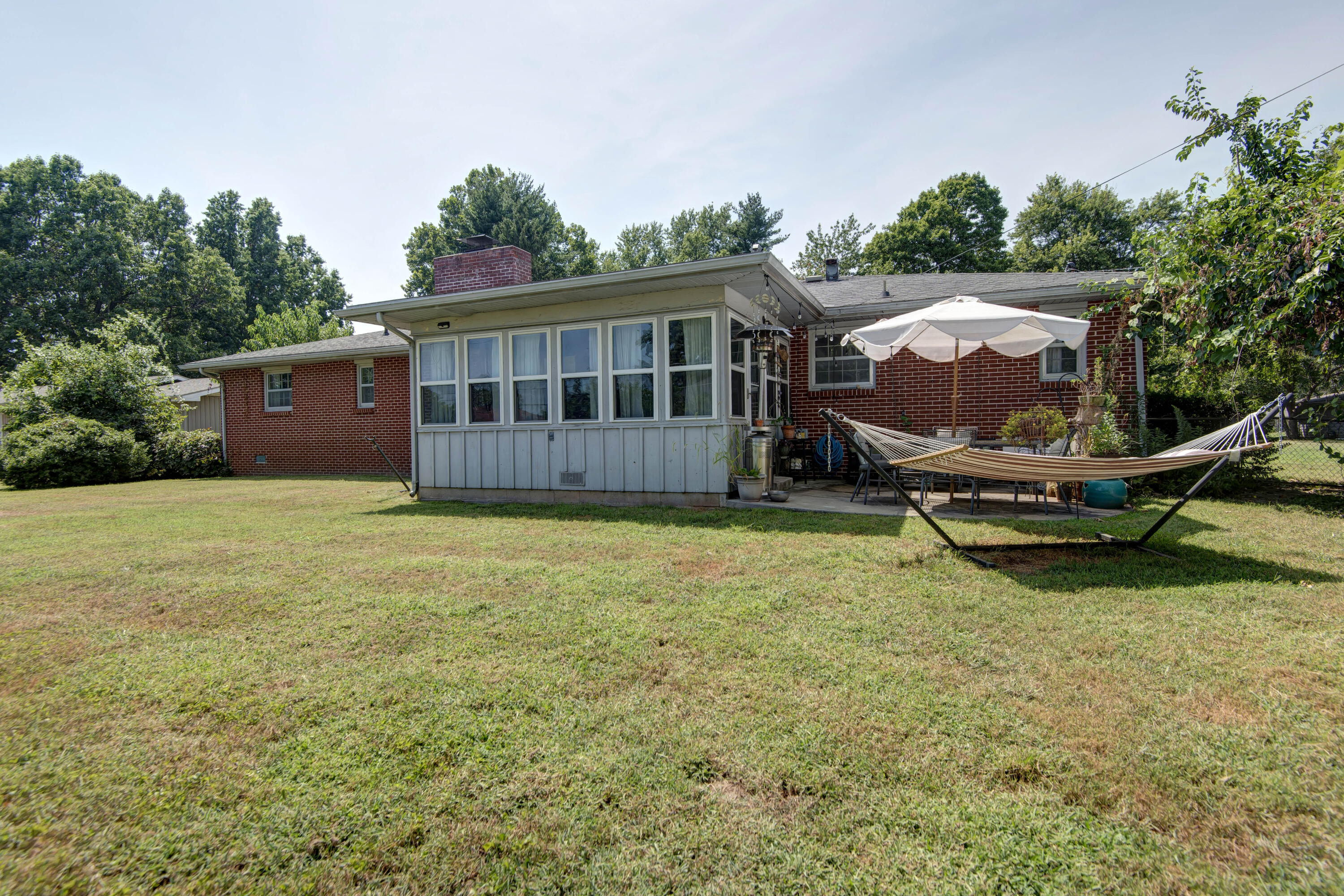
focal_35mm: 16
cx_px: 672
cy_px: 448
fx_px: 597
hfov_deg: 96.7
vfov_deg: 73.7
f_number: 6.7
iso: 100
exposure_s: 1/250
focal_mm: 16
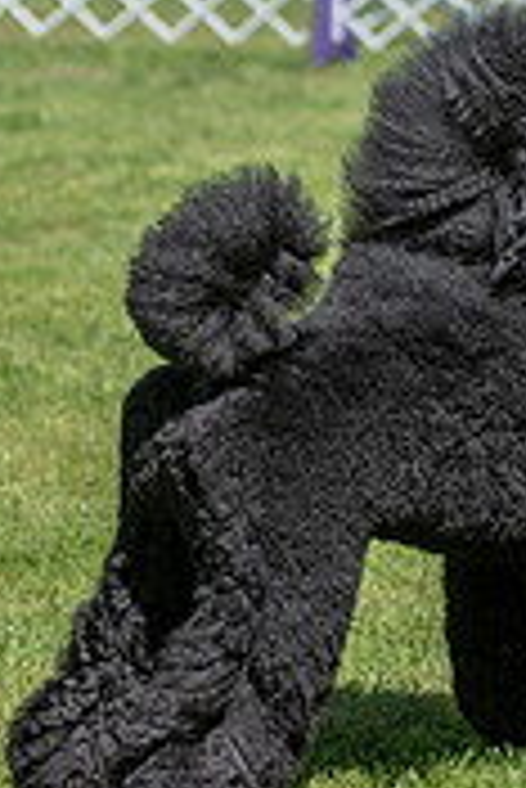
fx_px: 3937
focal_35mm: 180
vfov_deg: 11.4
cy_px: 216
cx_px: 530
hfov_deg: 7.6
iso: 200
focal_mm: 70
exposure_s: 1/1000
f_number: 4
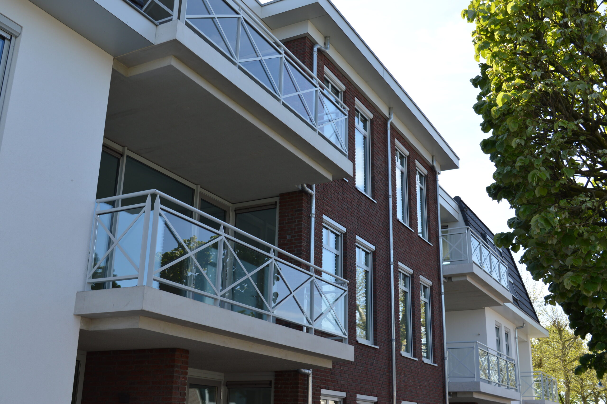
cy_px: 202
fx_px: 682
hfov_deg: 48.0
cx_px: 304
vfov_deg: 33.0
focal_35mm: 40
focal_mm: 27
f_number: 7.1
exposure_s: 1/200
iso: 100
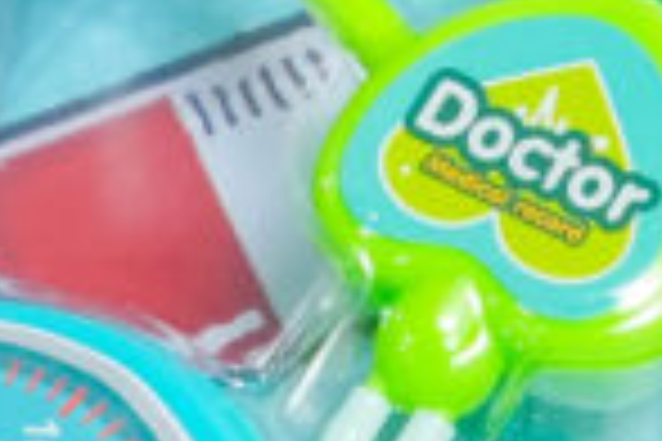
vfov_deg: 4.8
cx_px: 730
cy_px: -2
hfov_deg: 7.2
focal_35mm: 285
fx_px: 5240
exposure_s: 1/125
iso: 3200
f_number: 11
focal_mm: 40
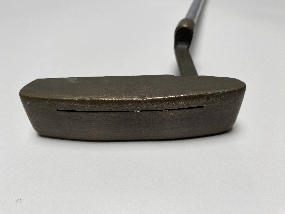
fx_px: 206
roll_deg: +3.3
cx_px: 142
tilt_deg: -40.1
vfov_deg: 54.9
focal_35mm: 25
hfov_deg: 69.4
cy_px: 107
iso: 32
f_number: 1.8
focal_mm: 4.25
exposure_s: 1/452
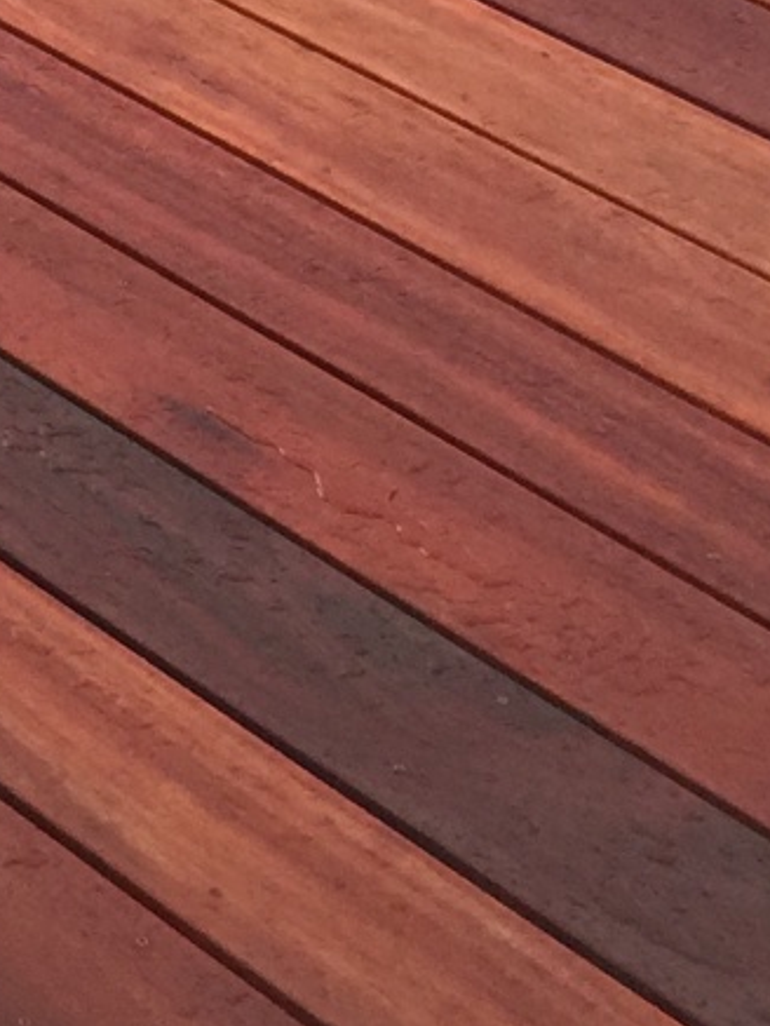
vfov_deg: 13.5
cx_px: -674
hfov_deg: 10.2
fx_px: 4032
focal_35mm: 136
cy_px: -622
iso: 32
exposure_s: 1/15
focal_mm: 4.15
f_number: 2.2
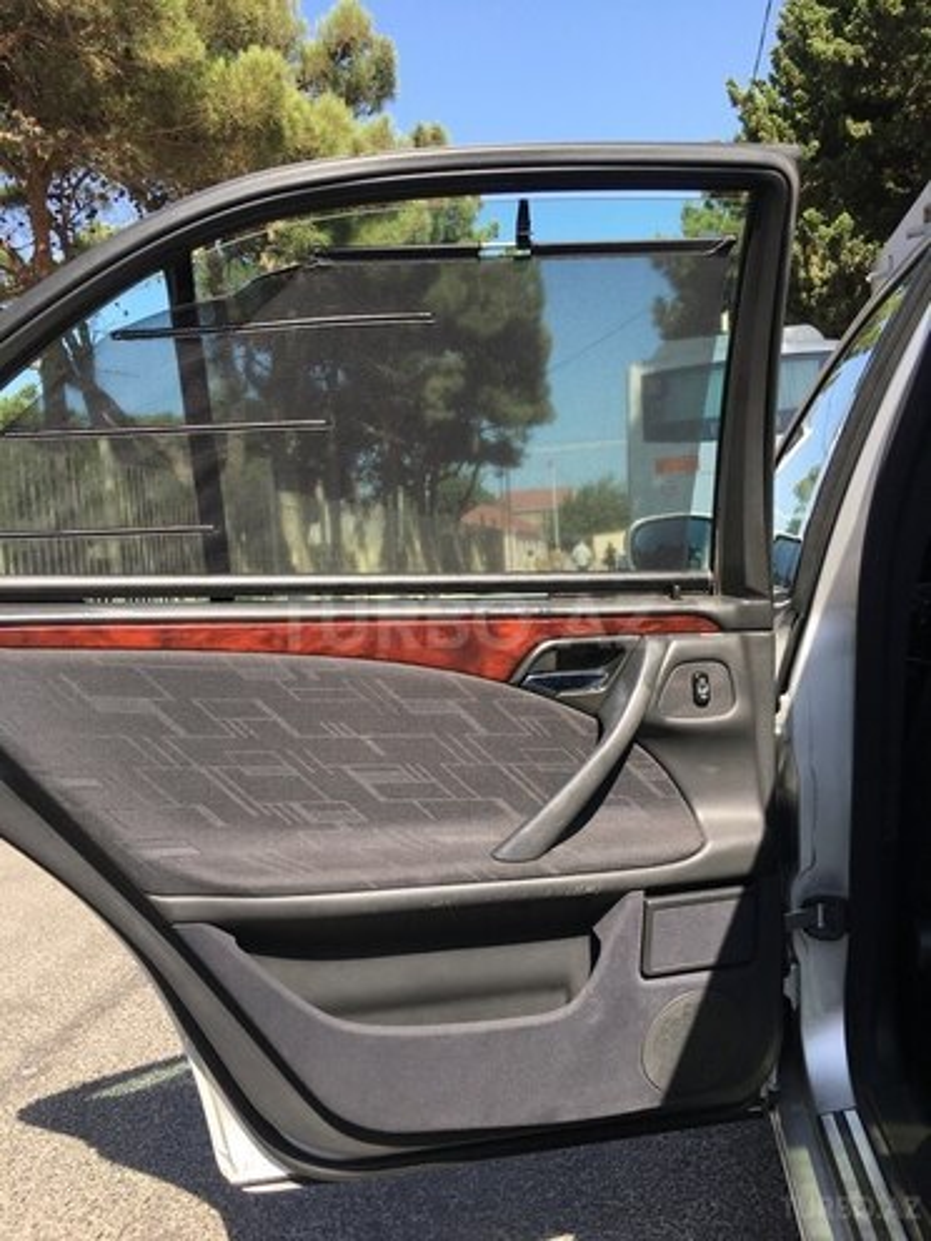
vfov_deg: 61.7
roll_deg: +3.5
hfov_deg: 48.2
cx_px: 466
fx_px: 1040
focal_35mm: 29
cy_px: 620
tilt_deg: -2.1
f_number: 2.2
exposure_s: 1/513
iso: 25
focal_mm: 4.15
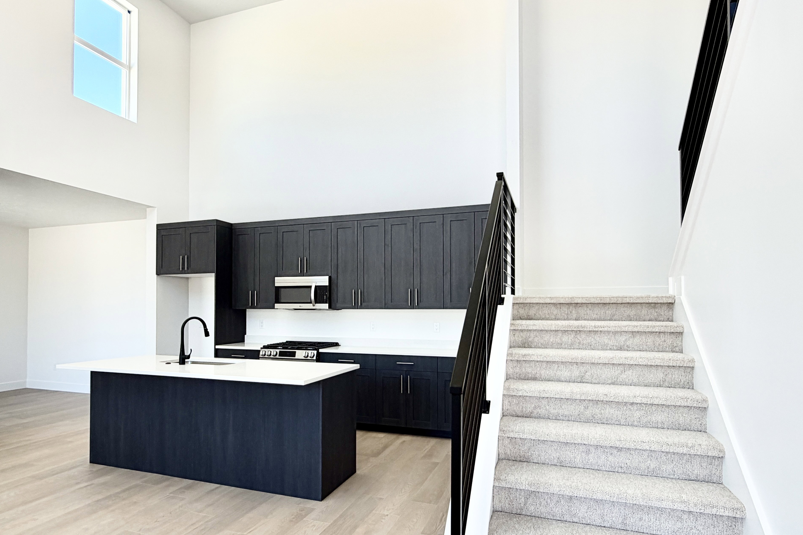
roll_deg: +0.3
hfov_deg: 78.4
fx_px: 491
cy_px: 297
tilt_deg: +1.7
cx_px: 367
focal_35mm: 22
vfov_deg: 57.1
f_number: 2.2
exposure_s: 1/120
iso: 32
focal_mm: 2.22
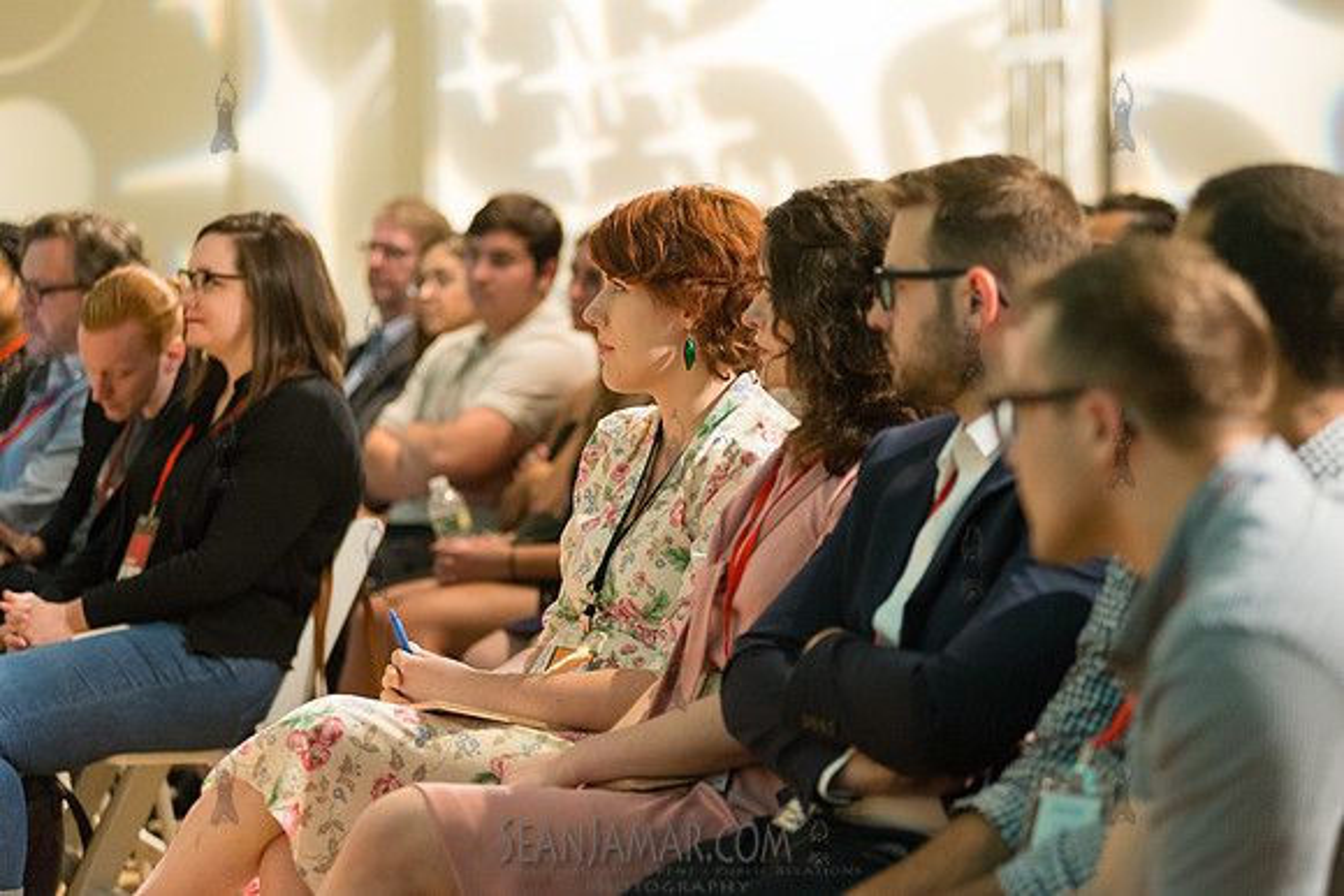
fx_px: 4182
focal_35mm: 112
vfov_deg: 12.2
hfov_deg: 18.3
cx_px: 672
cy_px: 448
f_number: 2.8
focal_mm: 112
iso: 4000
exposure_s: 1/200
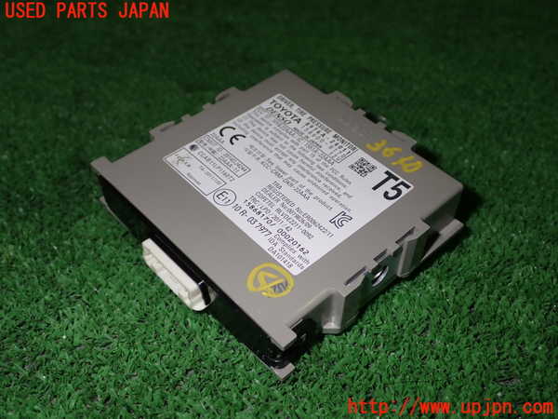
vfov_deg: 35.1
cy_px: 210
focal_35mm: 41
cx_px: 279
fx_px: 661
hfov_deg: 45.8
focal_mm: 7.31
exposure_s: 1/40
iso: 200
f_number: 8
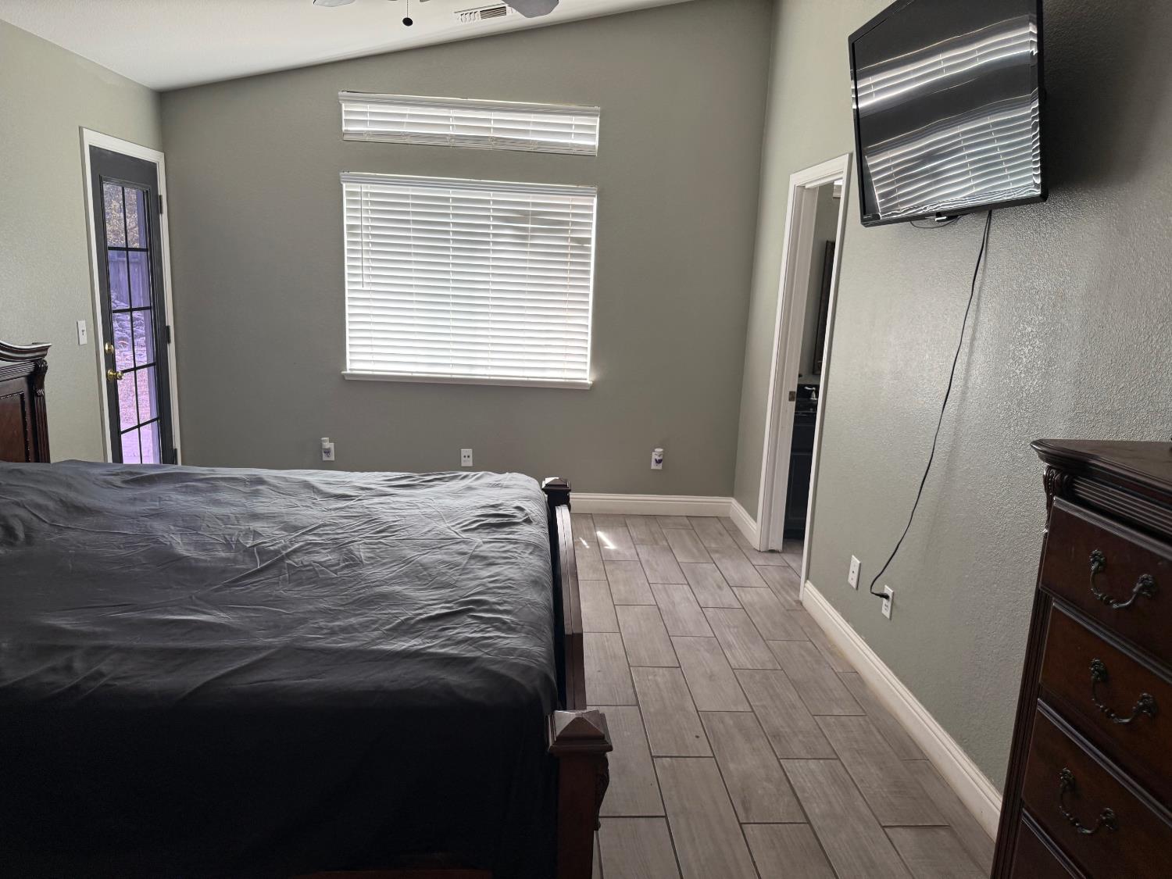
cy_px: 440
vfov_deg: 56.8
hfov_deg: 71.6
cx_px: 586
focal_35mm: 24
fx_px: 813
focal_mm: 6.76
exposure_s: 1/60
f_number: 1.78
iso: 125
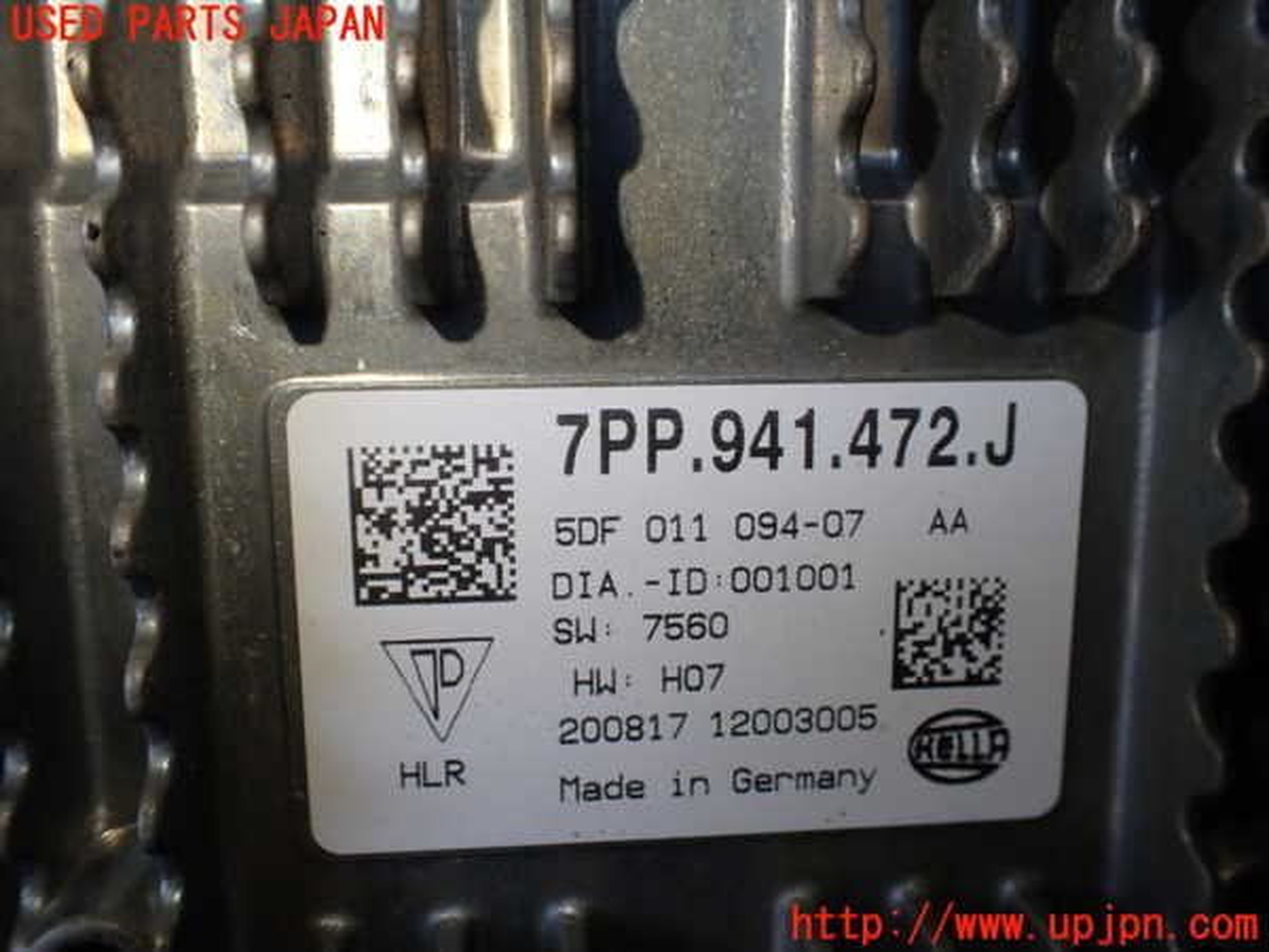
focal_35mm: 30
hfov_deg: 60.0
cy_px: 476
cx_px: 634
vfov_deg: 46.8
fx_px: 1100
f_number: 2.3
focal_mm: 5.4
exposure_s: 1/250
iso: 100
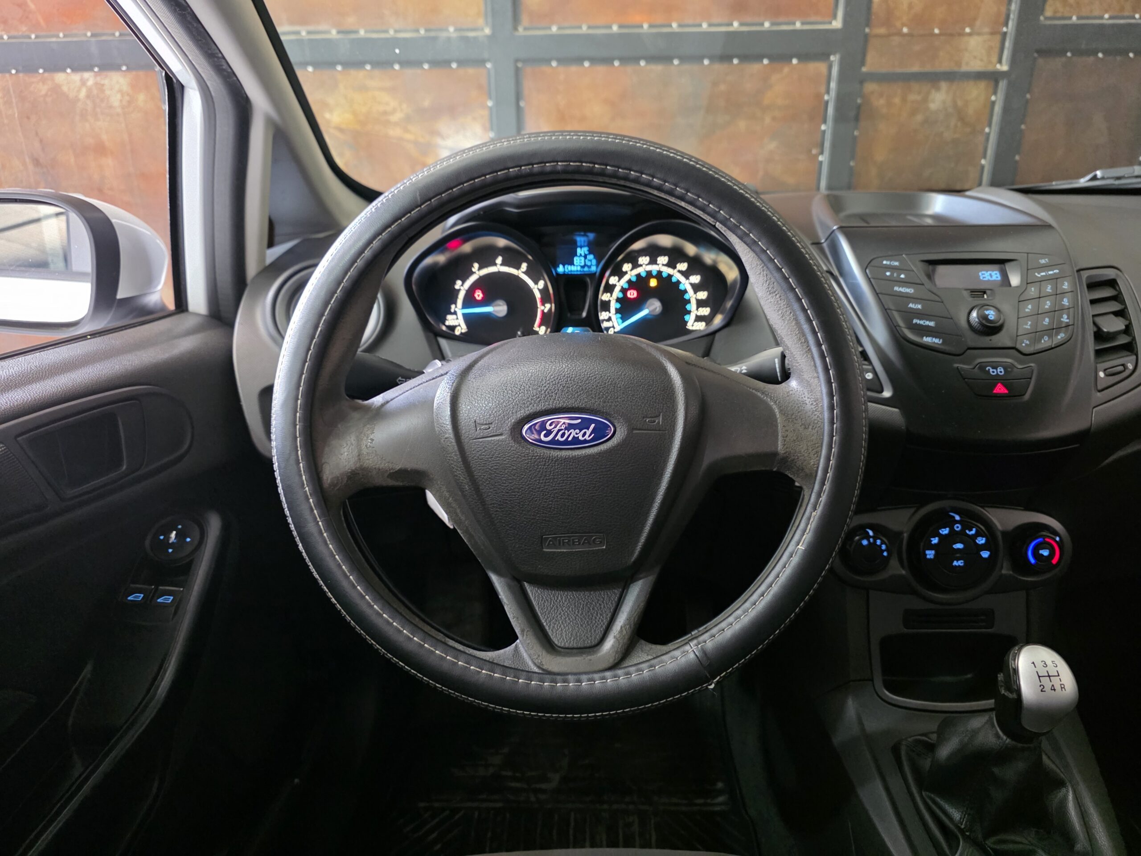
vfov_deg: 58.9
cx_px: 570
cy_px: 428
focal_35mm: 23
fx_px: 758
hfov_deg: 73.9
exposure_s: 1/100
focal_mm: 6.3
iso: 1600
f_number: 1.7
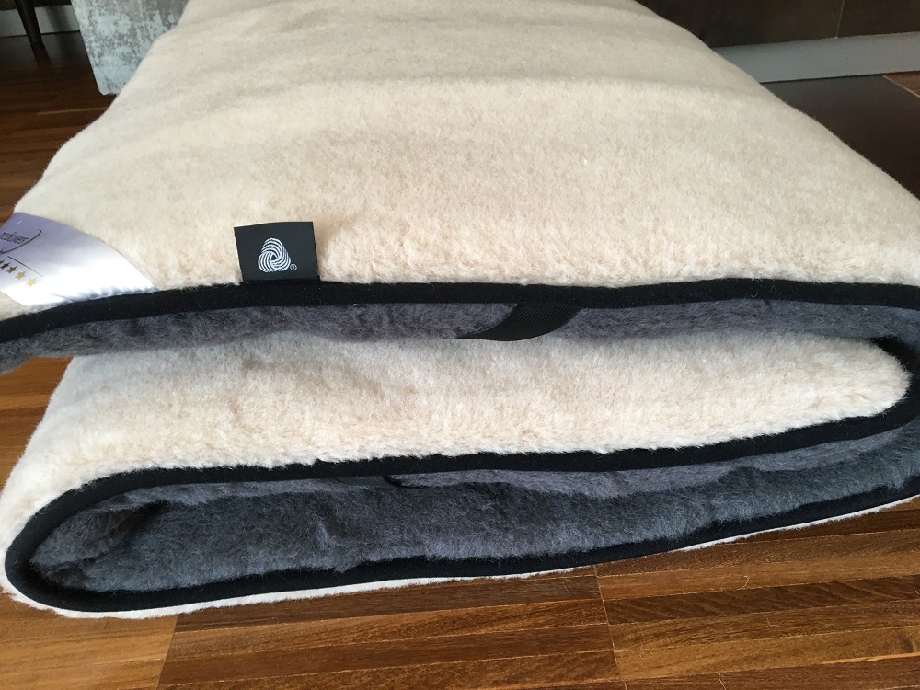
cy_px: 345
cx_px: 460
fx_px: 771
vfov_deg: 48.2
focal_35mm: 29
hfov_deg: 61.7
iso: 50
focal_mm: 4.15
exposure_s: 1/33
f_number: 2.2
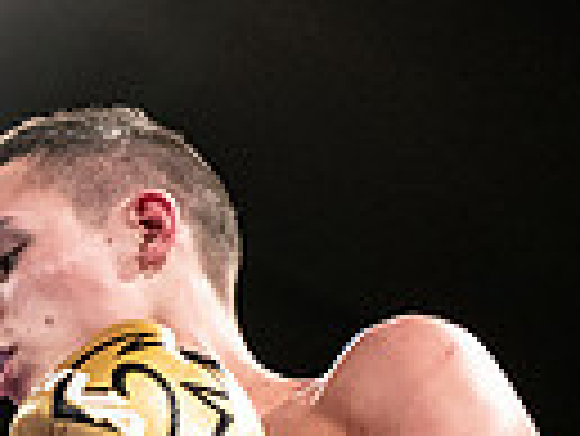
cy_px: 797
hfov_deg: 6.6
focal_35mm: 297
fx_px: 4981
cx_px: -344
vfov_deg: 4.9
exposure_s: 1/1000
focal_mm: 66
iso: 2000
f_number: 2.8
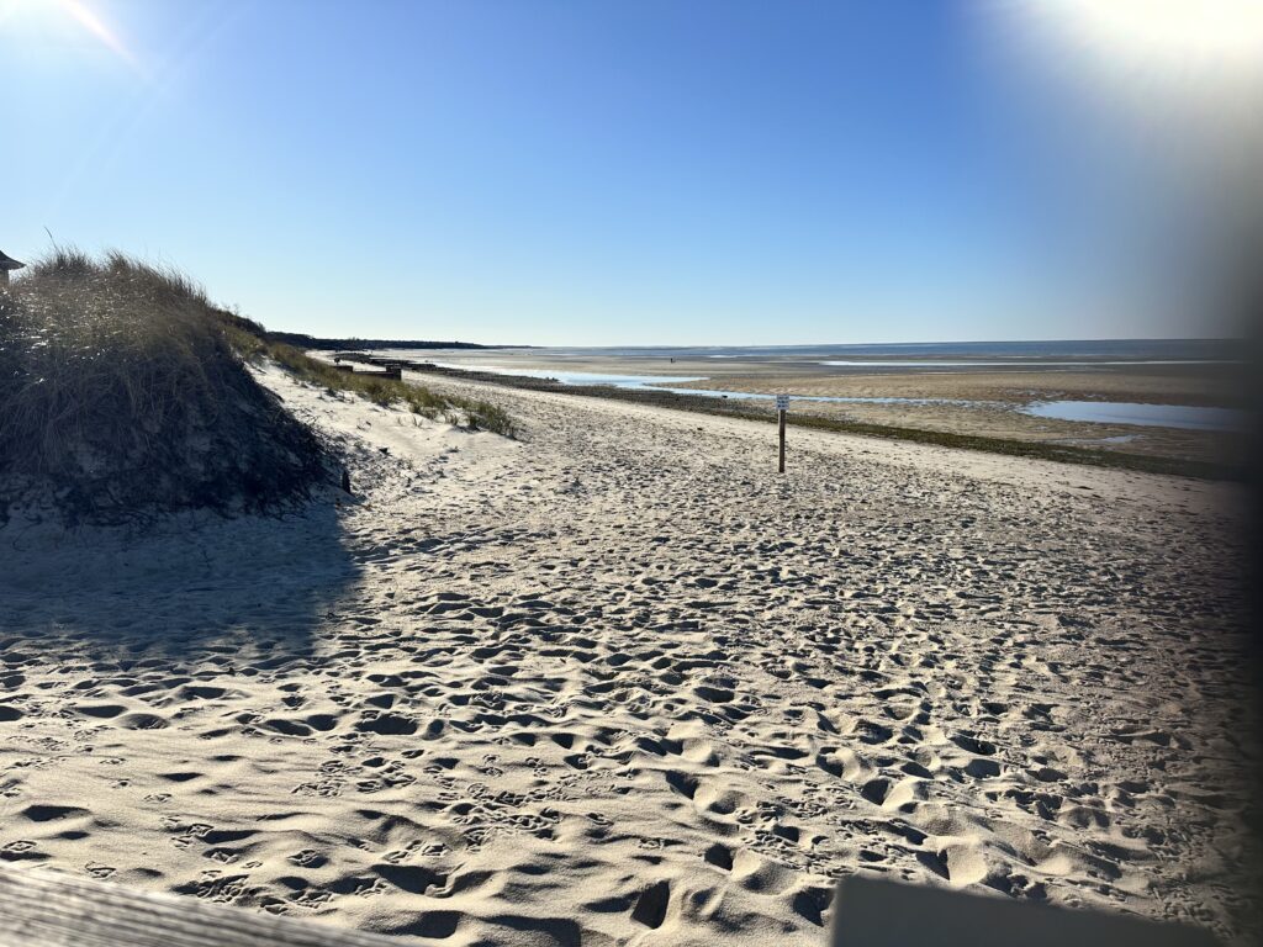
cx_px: 632
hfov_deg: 71.6
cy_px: 474
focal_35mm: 24
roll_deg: +0.8
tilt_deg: -8.1
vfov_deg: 56.8
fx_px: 876
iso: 80
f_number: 1.78
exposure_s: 1/8929
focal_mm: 6.86
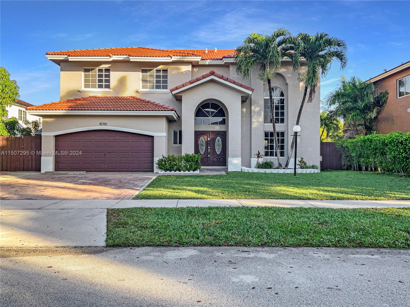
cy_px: 154
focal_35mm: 29
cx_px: 205
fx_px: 343
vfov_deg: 48.2
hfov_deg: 61.7
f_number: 1.8
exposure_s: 1/372
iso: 16
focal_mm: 3
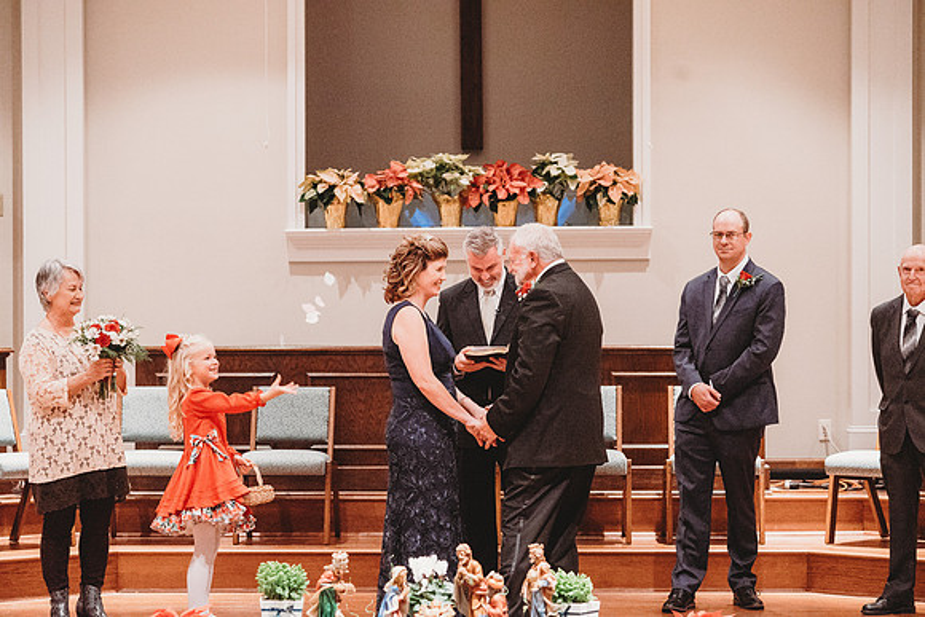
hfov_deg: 17.1
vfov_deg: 11.4
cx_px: 462
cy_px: 308
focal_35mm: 120
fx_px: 3084
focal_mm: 120
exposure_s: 1/200
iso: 8000
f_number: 4
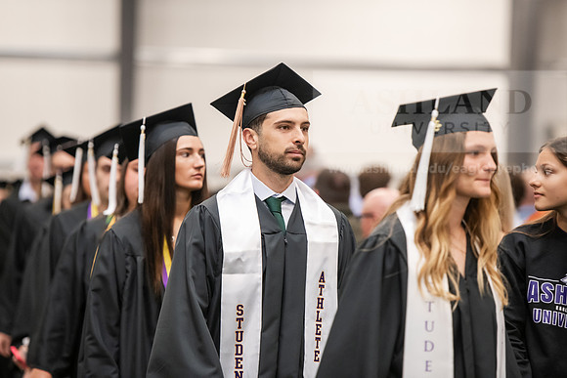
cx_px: 284
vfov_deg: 7.9
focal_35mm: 175
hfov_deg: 11.7
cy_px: 189
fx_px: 2757
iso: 2500
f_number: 3.2
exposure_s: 1/200
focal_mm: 175
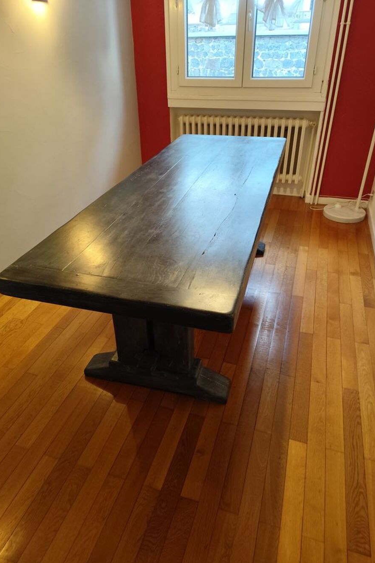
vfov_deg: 73.7
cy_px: 282
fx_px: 375
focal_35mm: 24
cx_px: 175
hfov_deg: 53.1
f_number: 1.65
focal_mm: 6.19
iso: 500
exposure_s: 1/50
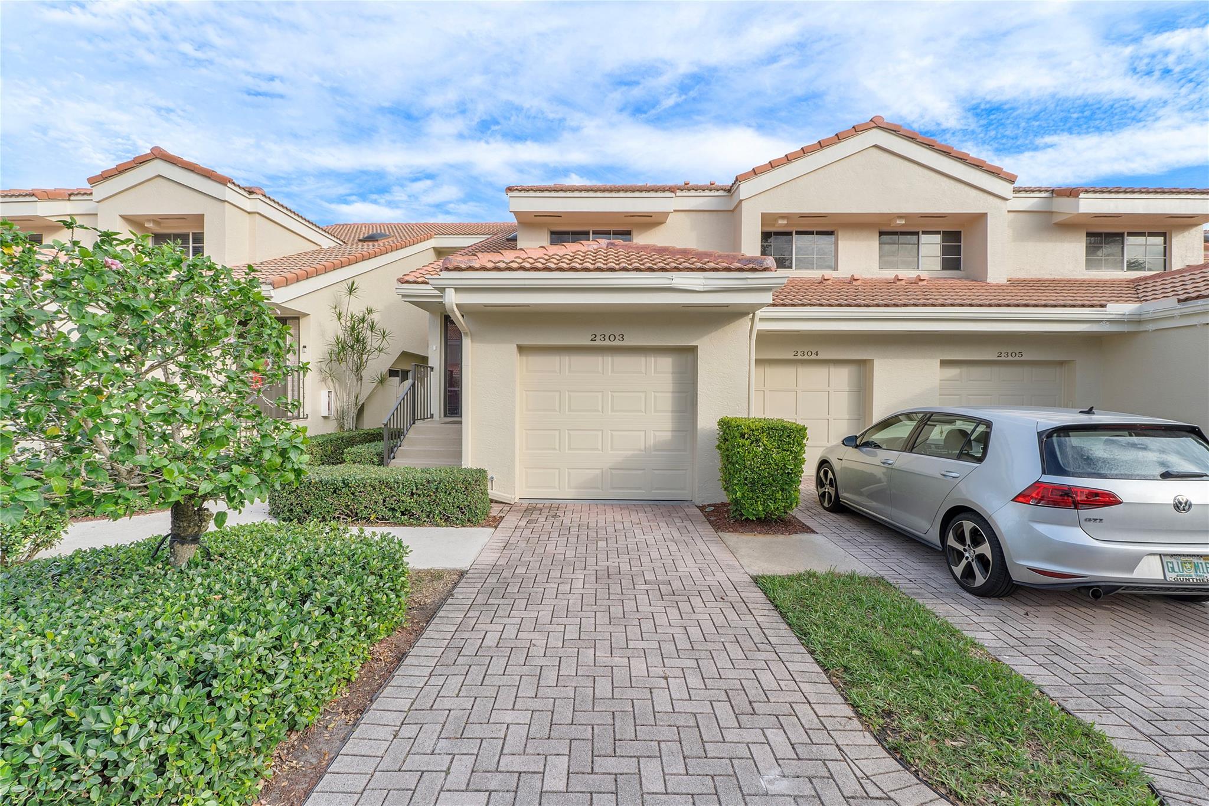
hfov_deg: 100.4
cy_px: 403
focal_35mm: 15
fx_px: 504
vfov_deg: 77.3
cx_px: 604
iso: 100
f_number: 11
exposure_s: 1/60
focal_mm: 10
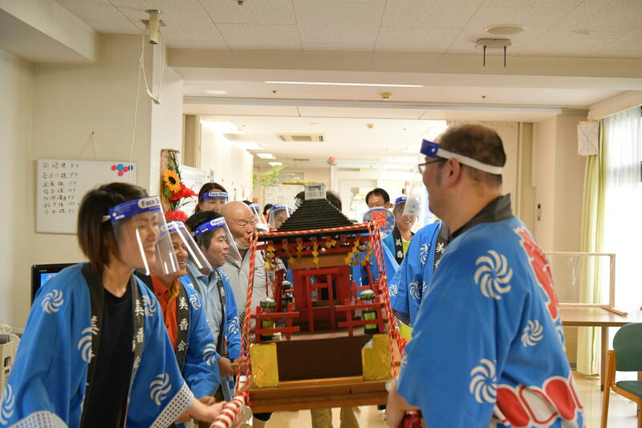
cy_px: 214
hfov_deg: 48.5
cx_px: 321
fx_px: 713
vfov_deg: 33.4
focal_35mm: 40
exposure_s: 1/180
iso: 1600
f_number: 4
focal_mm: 40
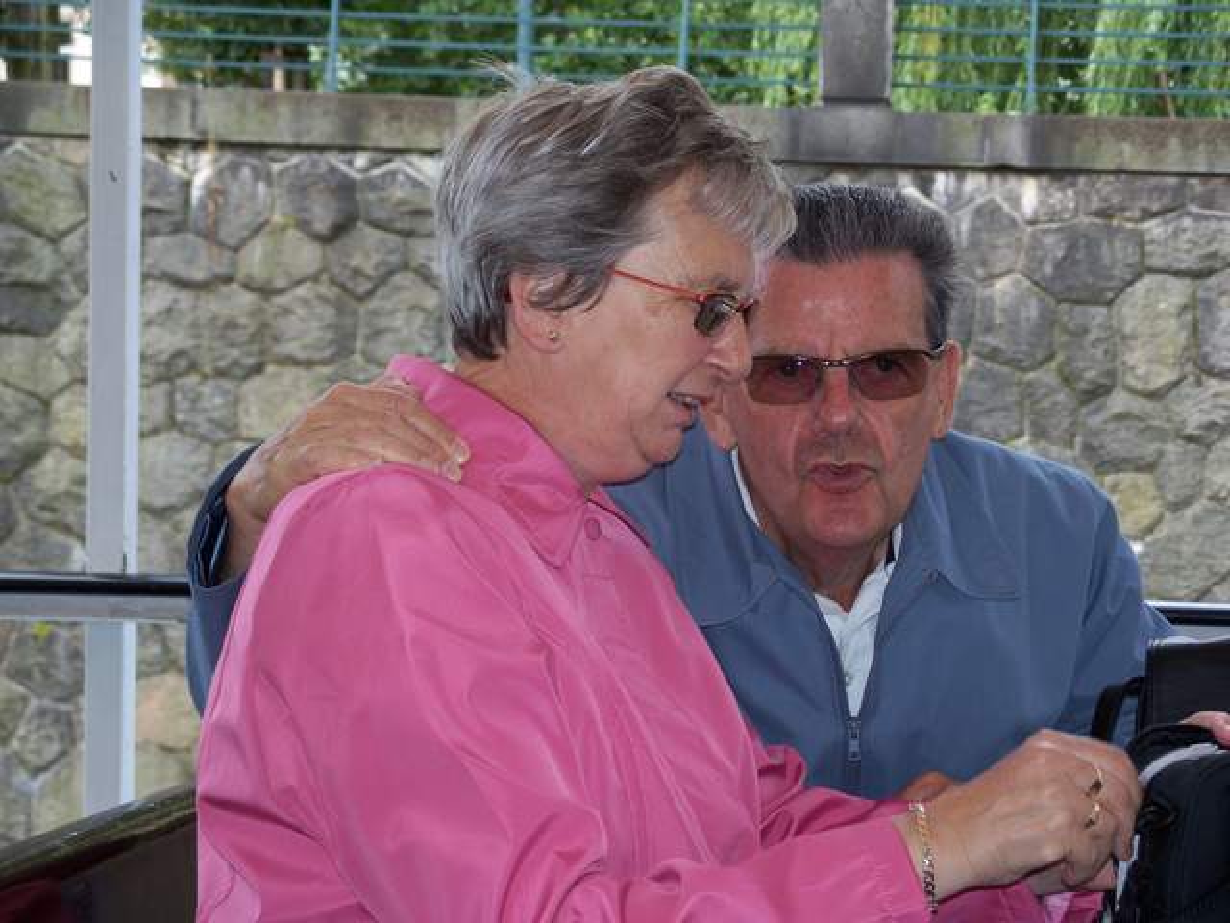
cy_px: 462
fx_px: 2914
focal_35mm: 82
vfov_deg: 18.0
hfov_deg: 23.8
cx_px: 615
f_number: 3.6
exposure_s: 1/125
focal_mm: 17.3
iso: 80
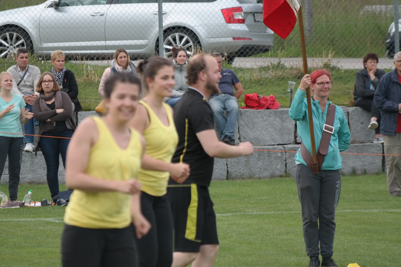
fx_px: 4065
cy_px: 120
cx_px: 184
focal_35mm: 365
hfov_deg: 5.6
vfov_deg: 3.8
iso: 200
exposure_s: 1/320
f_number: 5.6
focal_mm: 200
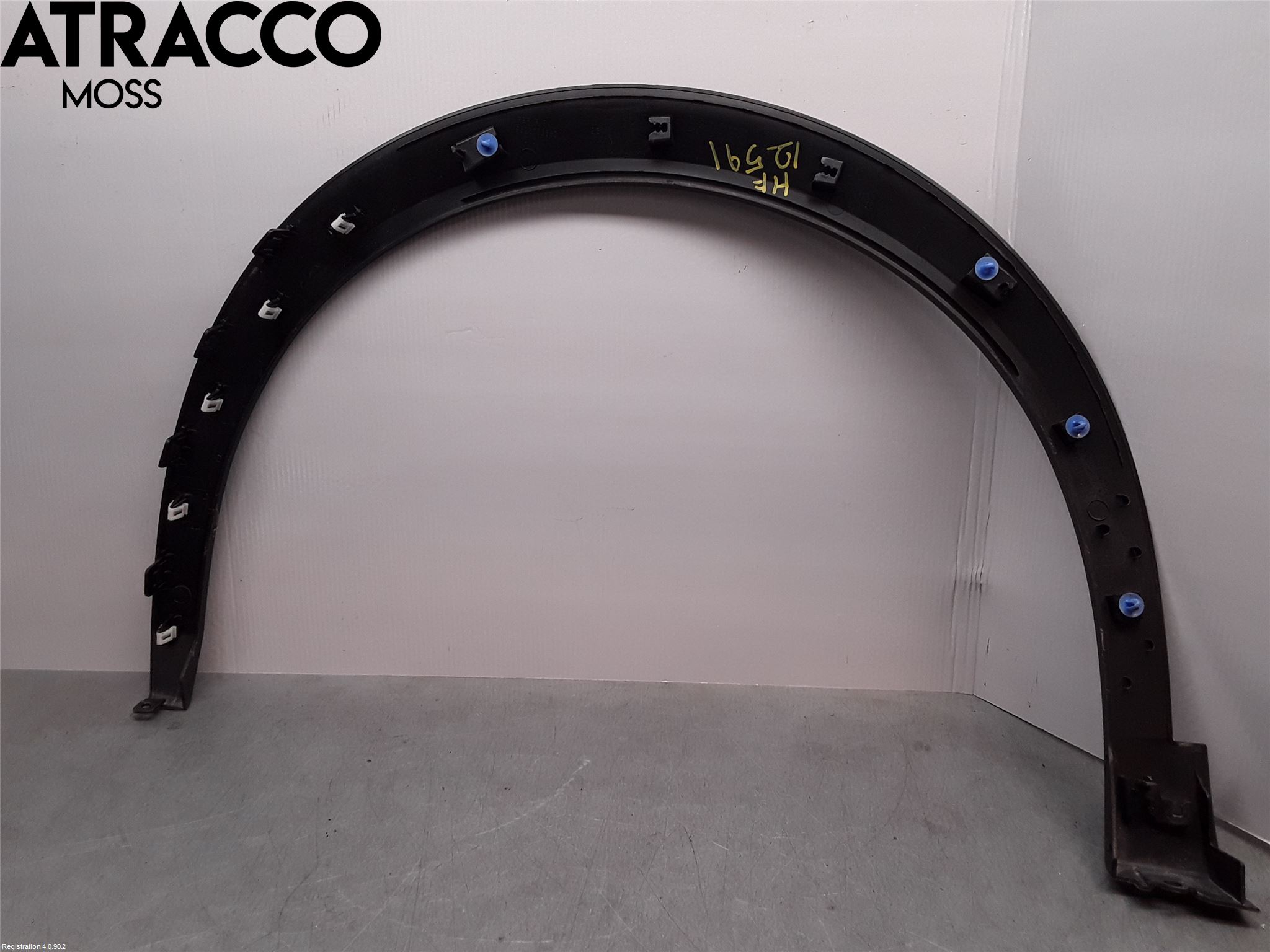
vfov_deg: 49.7
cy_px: 476
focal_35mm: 28
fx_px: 1027
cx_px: 635
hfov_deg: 63.4
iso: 40
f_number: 1.9
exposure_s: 1/107
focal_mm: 2.91
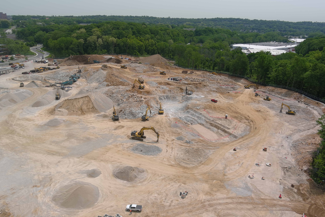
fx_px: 271
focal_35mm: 30
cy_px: 105
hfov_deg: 61.9
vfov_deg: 43.6
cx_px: 164
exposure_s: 1/1600
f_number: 2.8
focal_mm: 10.57
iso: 100
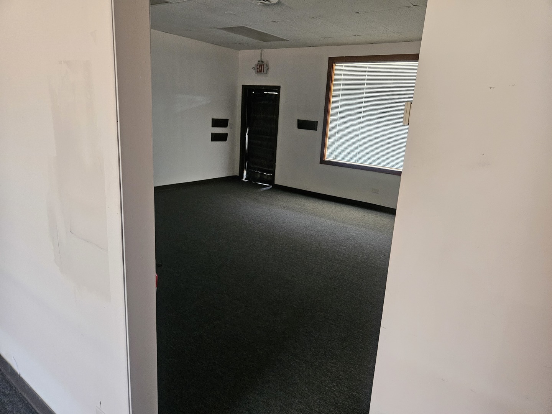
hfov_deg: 73.9
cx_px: 276
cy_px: 207
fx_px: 367
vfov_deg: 58.9
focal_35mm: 23
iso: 640
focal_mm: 5.4
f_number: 1.8
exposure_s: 1/60
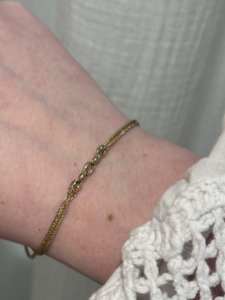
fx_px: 581
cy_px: 163
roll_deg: -7.3
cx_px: 96
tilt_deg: -39.5
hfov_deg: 21.9
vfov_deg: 29.0
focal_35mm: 67
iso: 40
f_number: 1.6
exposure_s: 1/100
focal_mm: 5.96
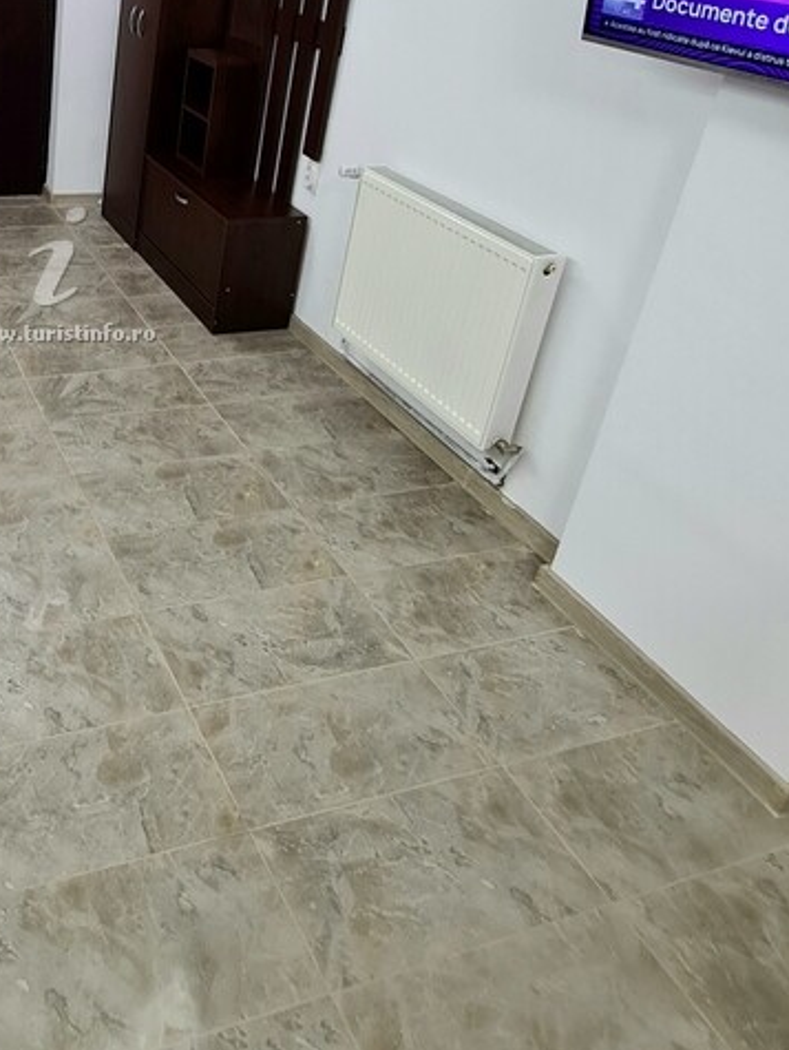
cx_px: 73
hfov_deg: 45.0
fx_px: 850
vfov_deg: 60.6
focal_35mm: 28
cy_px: 287
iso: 125
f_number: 2.2
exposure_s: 1/50
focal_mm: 2.22
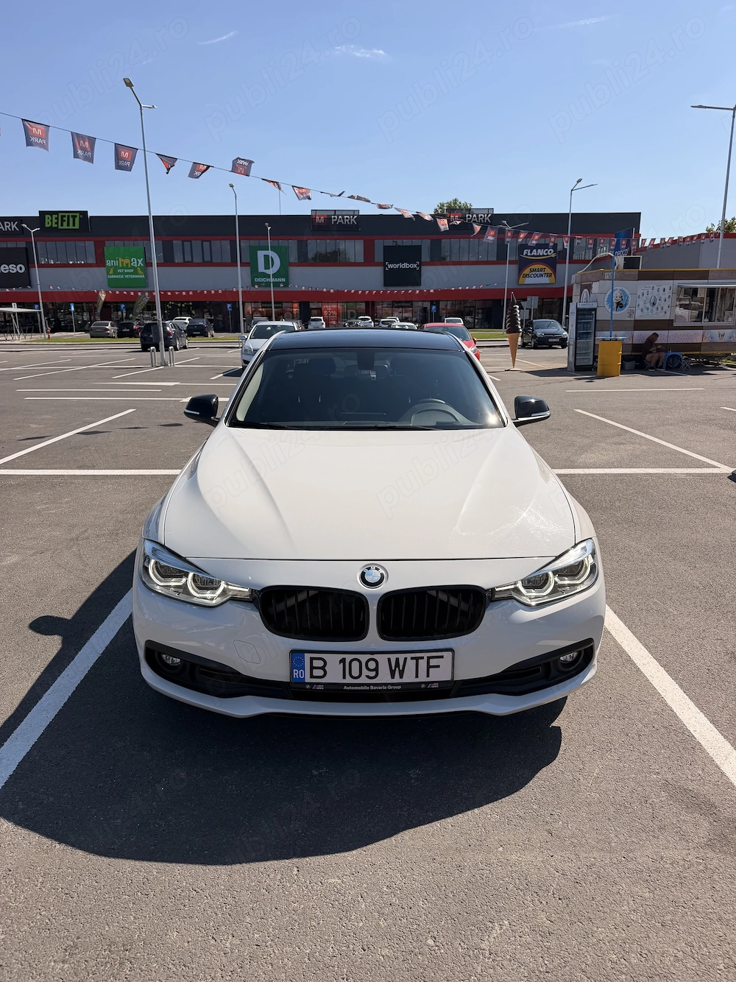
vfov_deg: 71.6
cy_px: 491
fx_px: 681
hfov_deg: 56.8
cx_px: 368
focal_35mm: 24
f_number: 1.78
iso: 80
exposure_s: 1/8130
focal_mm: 6.76
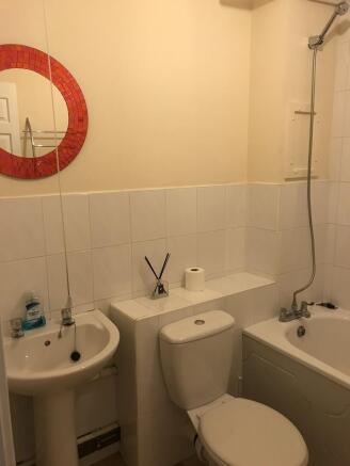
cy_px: 233
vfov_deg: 63.4
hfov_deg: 49.8
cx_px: 175
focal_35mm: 28
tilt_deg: -9.7
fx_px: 377
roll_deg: +0.0
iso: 40
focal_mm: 3.99
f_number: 1.8
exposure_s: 1/17
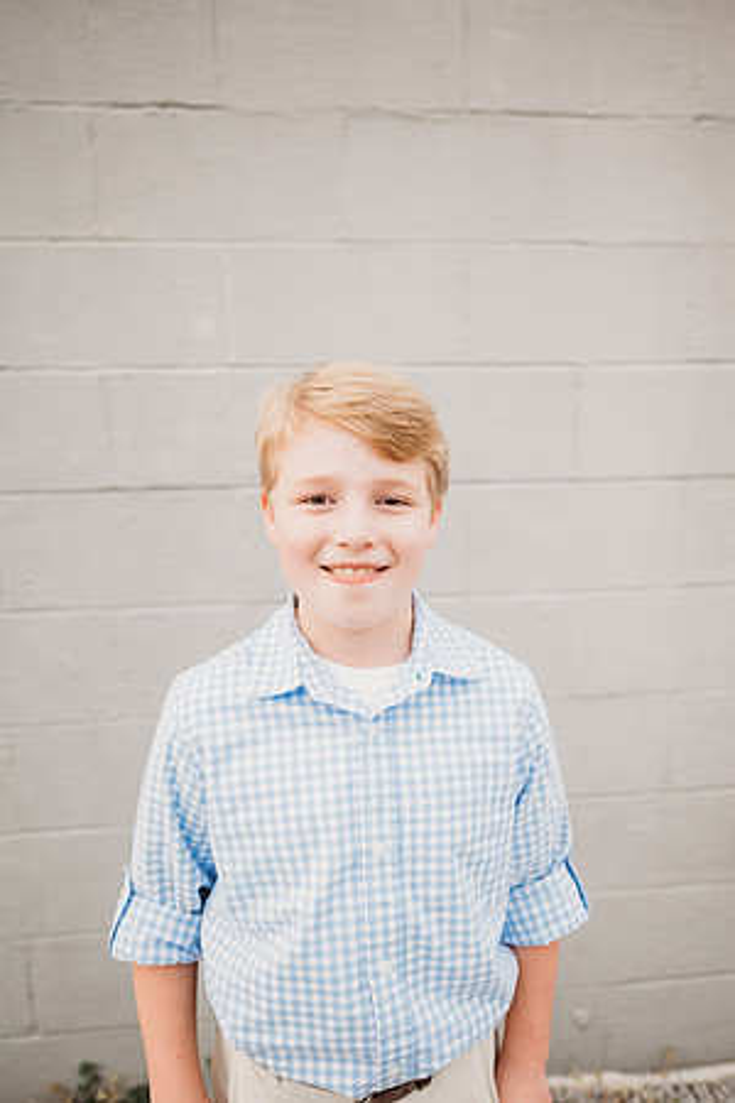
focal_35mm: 24
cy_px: 552
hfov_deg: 53.1
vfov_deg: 73.7
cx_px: 368
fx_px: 735
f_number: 2.5
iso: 320
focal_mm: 24
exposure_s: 1/250
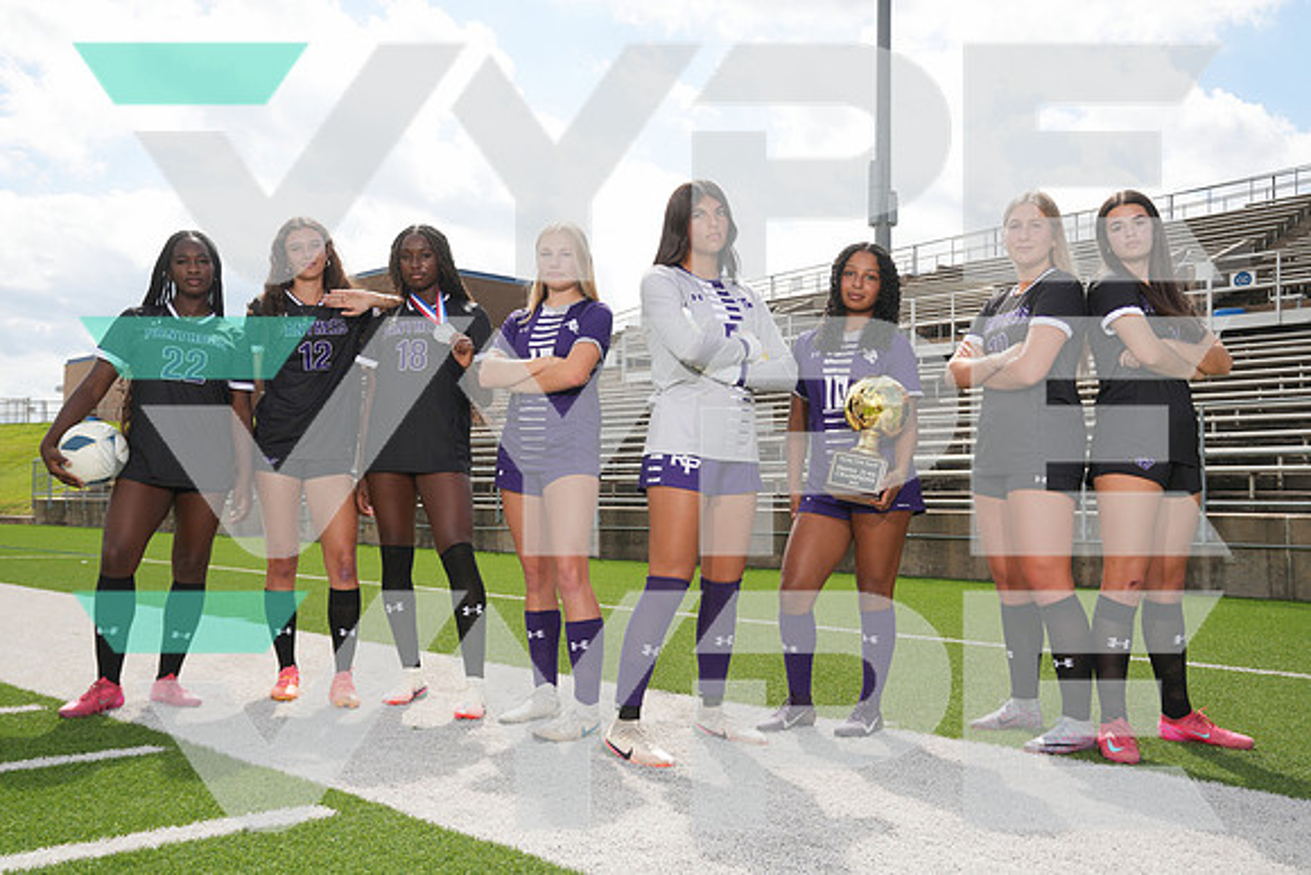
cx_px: 656
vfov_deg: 37.9
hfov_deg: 54.4
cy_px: 438
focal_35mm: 35
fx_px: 1275
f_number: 9
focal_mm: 35
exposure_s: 1/200
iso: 125
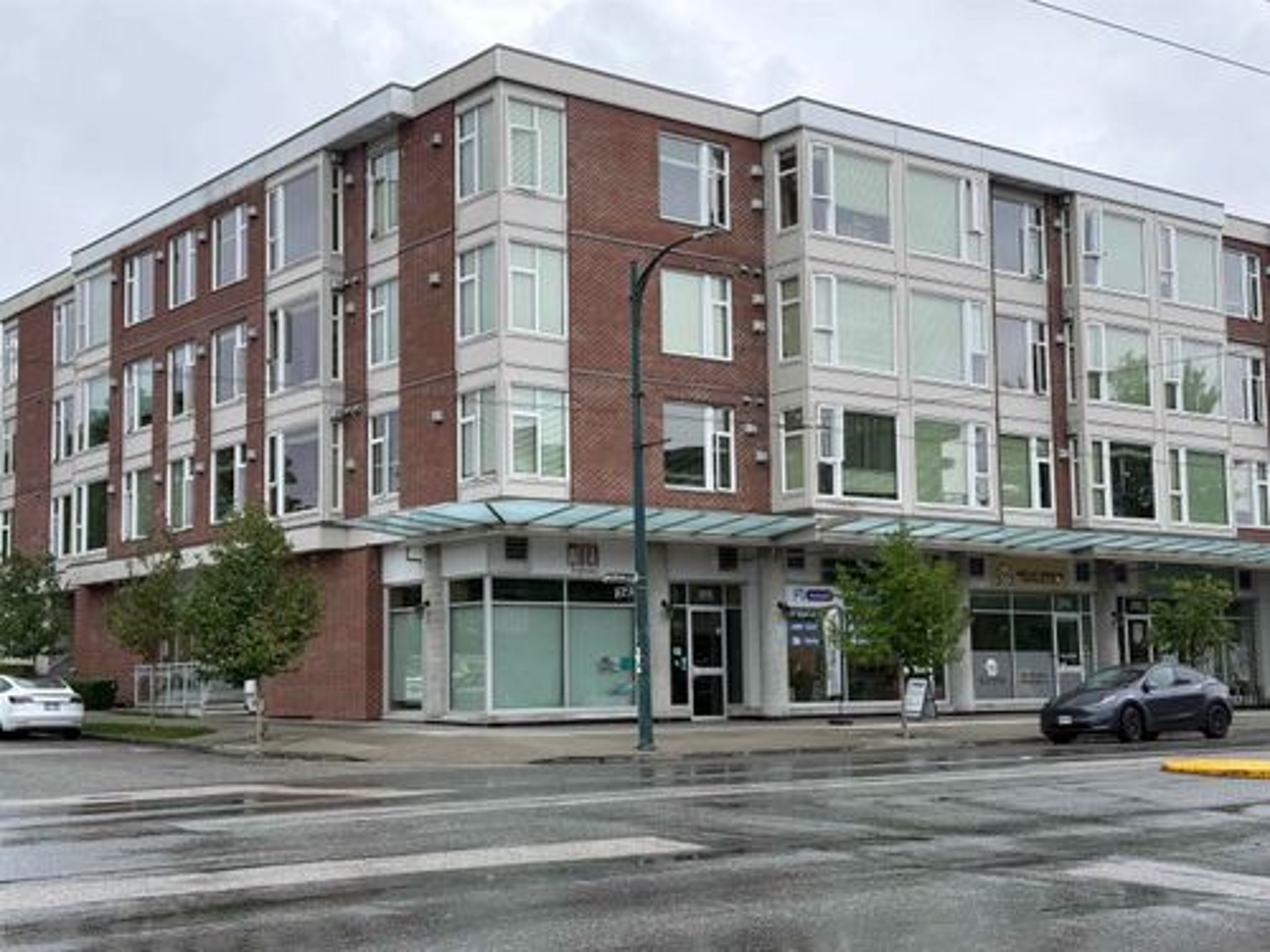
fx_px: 1761
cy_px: 476
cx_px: 635
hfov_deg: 39.7
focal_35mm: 48
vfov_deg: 30.3
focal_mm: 6.76
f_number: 1.78
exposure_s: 1/1167
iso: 100
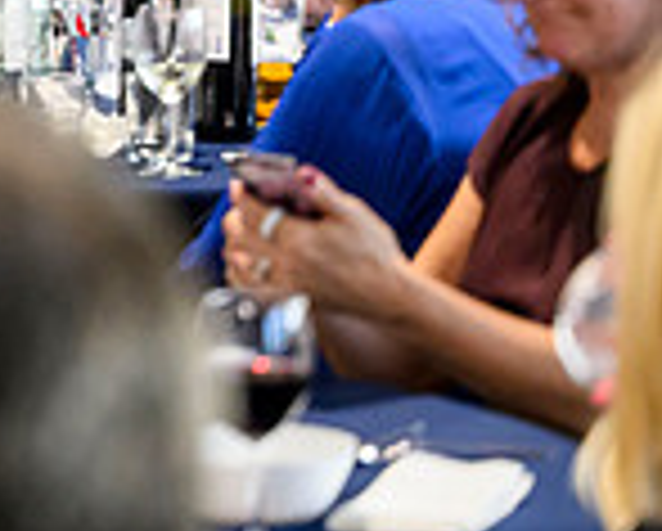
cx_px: -639
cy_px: -196
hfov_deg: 6.6
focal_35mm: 285
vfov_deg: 5.4
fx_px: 5591
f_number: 3.2
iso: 5000
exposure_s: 1/200
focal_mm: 77
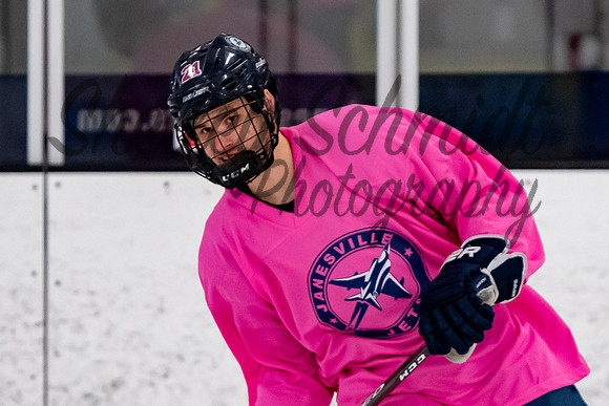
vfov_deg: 2.2
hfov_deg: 3.3
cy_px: 117
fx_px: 10601
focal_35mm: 627
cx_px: 311
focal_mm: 200
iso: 2000
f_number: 3.5
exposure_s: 1/800
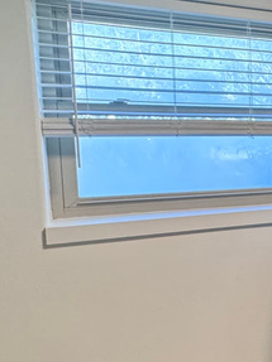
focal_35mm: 50
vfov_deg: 38.2
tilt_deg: -7.1
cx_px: 435
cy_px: 182
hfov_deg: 22.4
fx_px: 524
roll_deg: -0.3
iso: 320
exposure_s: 1/120
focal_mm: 2.22
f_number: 2.2
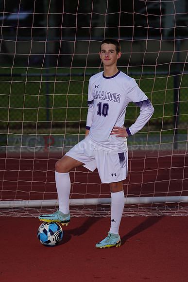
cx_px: 94
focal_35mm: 224
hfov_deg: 6.1
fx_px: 1753
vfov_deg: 9.2
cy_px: 141
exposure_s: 1/250
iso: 200
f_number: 5.6
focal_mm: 224
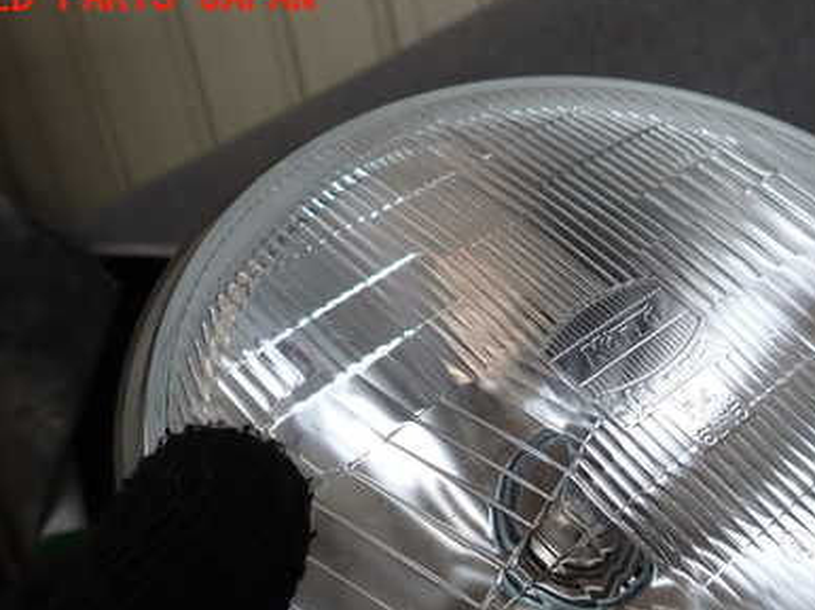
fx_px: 917
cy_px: 447
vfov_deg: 36.0
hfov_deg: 46.9
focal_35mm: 39
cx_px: 565
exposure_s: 1/500
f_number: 2.8
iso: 100
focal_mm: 4.5
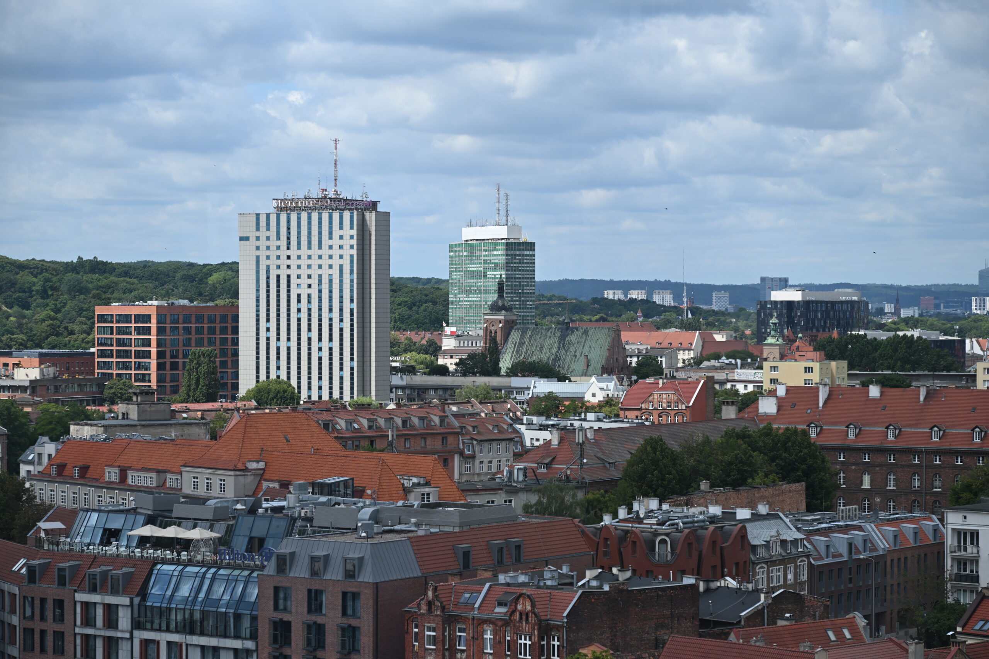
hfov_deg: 22.4
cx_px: 494
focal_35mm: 91
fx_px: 2500
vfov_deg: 15.0
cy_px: 330
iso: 100
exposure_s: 1/500
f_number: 5.6
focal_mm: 91
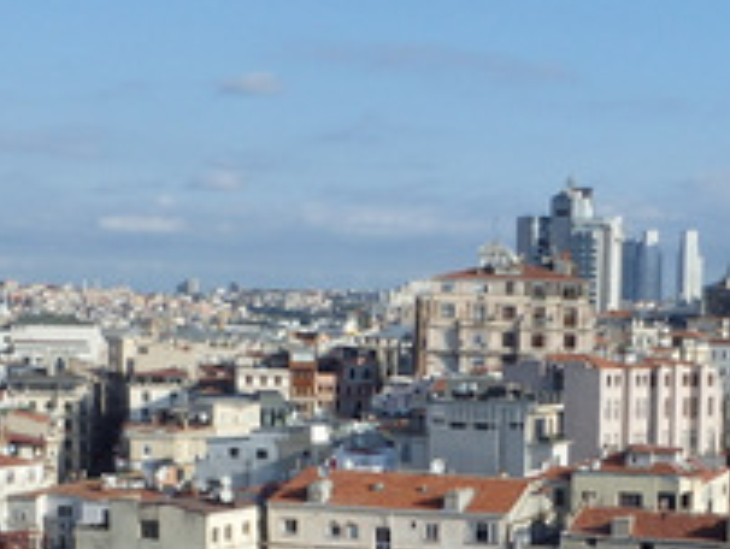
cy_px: 547
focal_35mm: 84
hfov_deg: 22.9
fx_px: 1774
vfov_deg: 17.2
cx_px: 607
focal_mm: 6.1
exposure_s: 1/100
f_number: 13
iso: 125
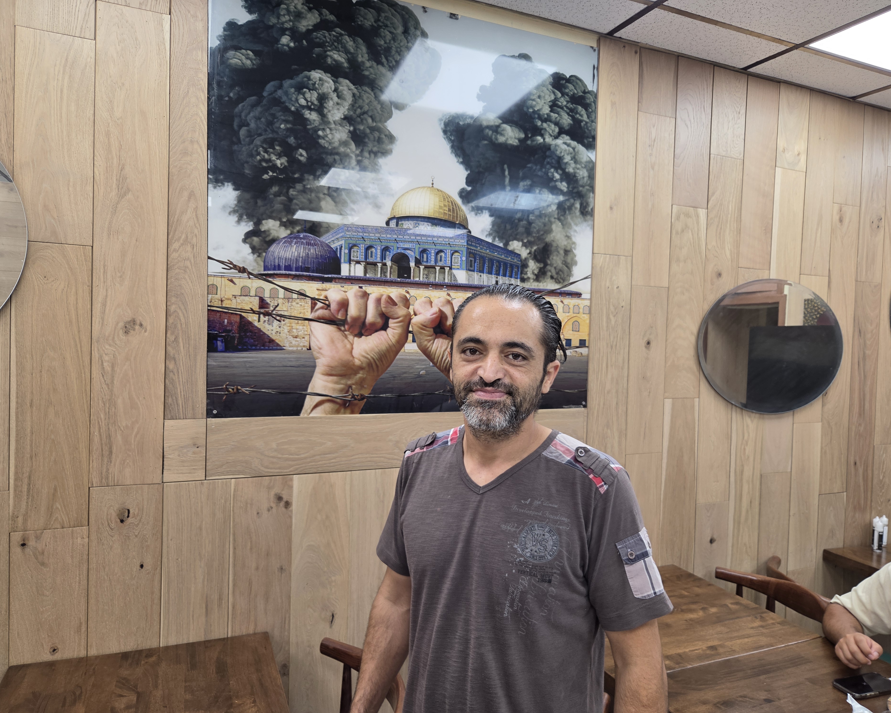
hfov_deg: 70.3
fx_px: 633
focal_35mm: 24
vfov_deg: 58.8
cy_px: 357
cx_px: 454
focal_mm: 5.4
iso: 100
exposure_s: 1/120
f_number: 1.8
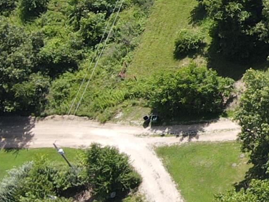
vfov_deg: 11.3
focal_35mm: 126
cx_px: 646
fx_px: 980
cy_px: -96
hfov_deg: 12.3
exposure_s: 1/320
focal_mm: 4.5
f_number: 2.8
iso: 100
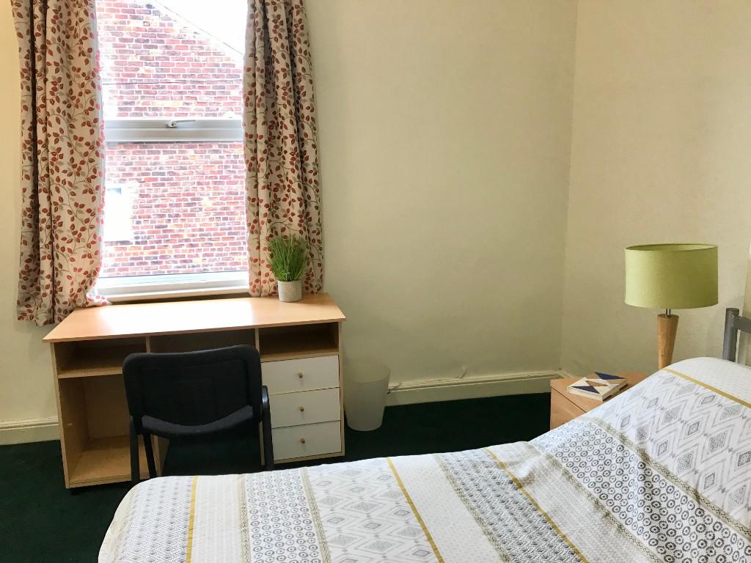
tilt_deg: -10.4
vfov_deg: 49.7
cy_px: 282
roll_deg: -0.2
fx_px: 607
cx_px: 376
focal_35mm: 28
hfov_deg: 63.4
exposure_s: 1/33
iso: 25
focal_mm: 3.99
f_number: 1.8
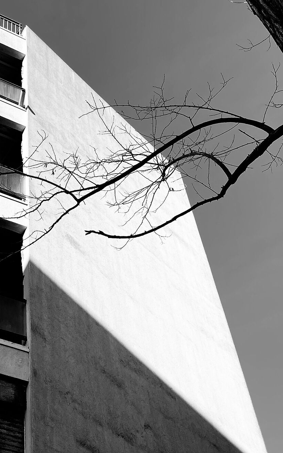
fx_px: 617
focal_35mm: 50
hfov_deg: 25.0
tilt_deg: +49.5
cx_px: 27
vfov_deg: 40.2
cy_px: 195
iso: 32
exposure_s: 1/2463
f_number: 1.8
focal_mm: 4.25
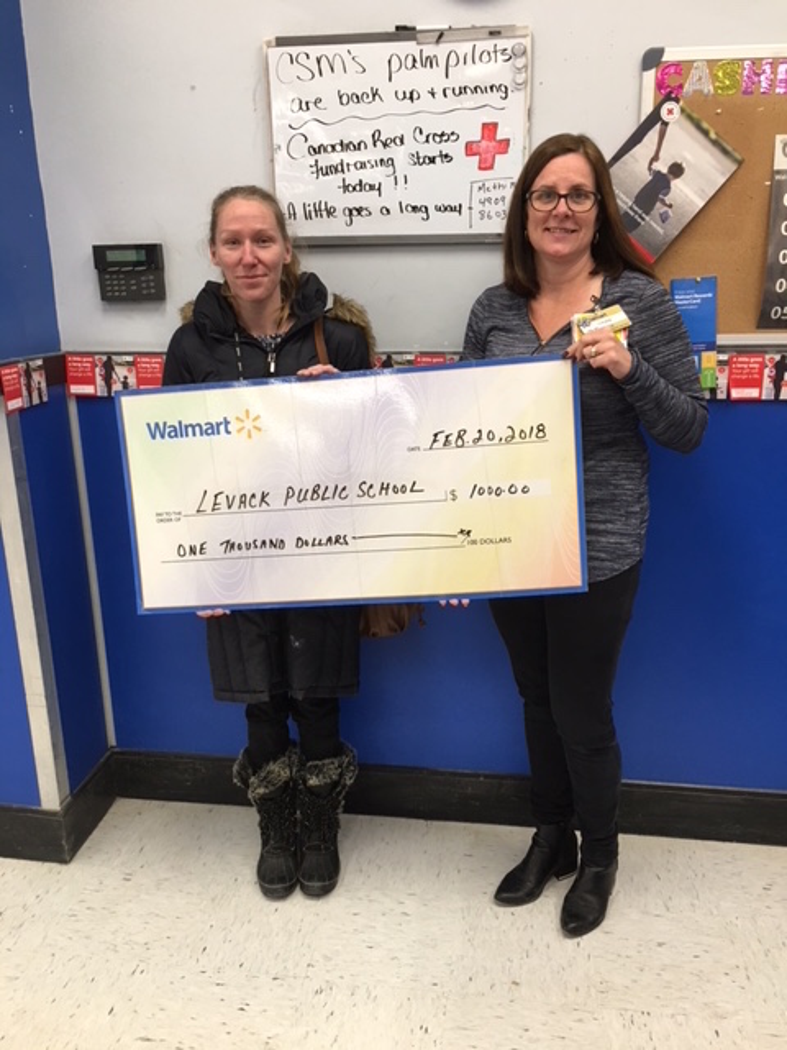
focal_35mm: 29
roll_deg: +0.8
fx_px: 879
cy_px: 525
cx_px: 394
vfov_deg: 61.7
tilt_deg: -16.4
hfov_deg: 48.2
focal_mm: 4.15
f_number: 2.2
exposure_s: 1/30
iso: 40
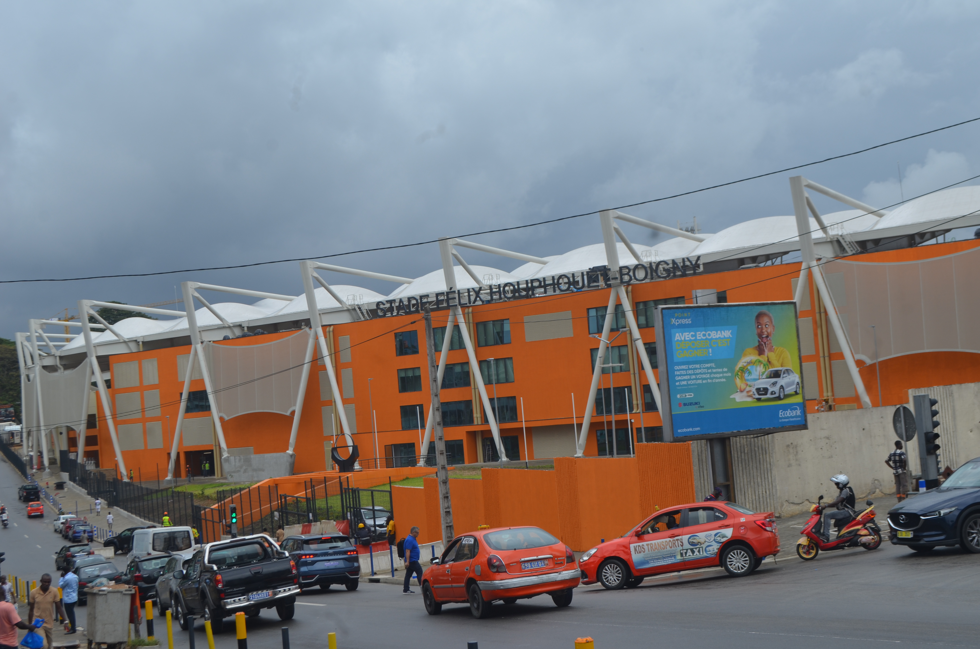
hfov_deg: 39.0
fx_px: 1385
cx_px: 490
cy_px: 324
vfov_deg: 26.4
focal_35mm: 51
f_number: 8
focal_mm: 34
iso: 110
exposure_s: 1/250
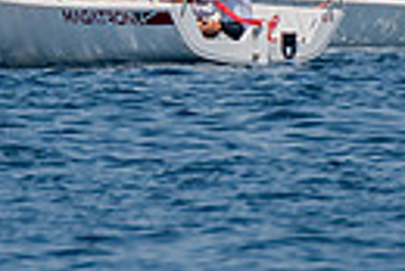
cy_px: -613
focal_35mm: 4317
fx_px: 48620
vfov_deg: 0.3
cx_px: 61
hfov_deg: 0.5
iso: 125
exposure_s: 1/800
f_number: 6.3
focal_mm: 400
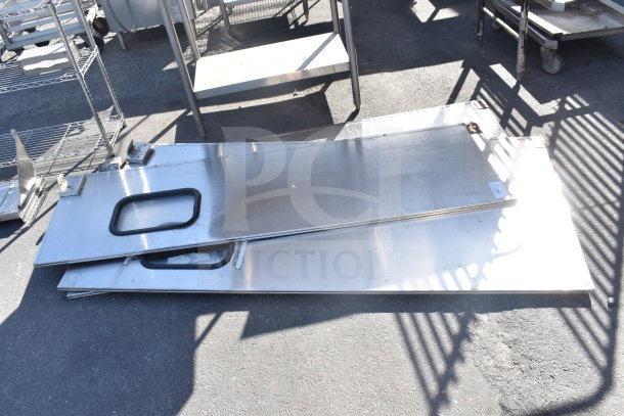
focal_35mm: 32
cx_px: 312
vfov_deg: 41.7
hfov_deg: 59.5
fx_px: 546
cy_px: 208
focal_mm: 21
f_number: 7.1
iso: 200
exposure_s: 1/200
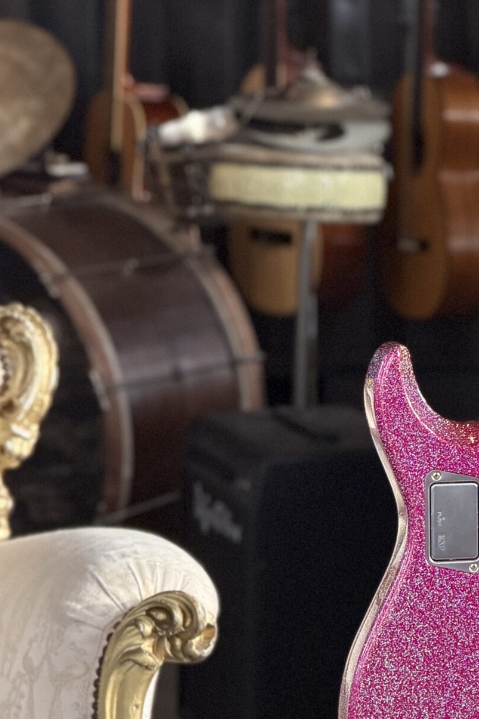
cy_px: 213
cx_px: 533
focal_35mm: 221
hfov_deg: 6.2
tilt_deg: -6.1
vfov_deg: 9.3
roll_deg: -0.3
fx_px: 4412
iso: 400
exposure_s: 1/111
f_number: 2.8
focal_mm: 16.89
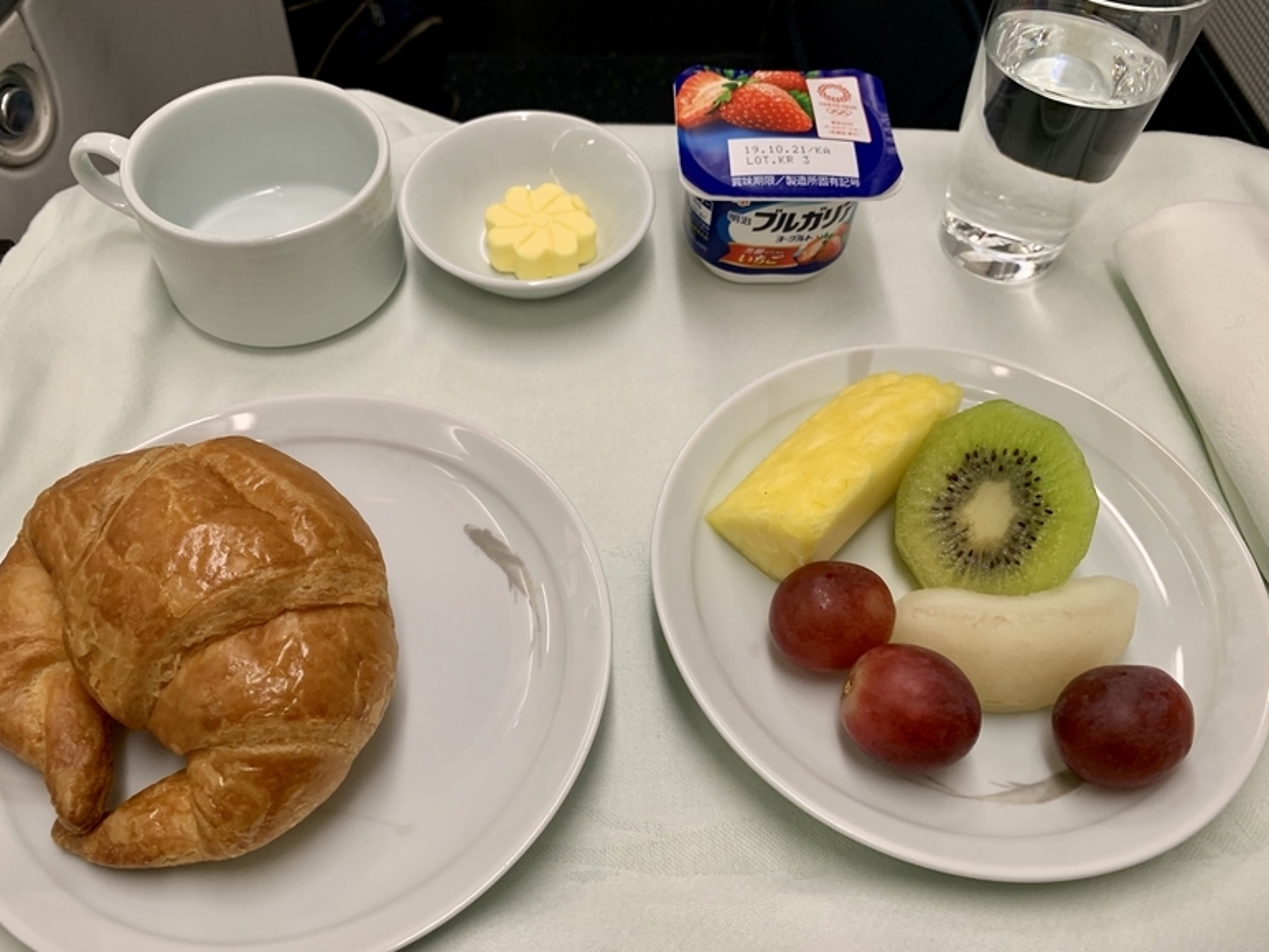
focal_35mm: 27
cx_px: 621
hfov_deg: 65.3
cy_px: 469
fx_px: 990
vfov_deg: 51.4
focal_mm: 4.25
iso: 125
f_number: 1.8
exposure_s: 1/57
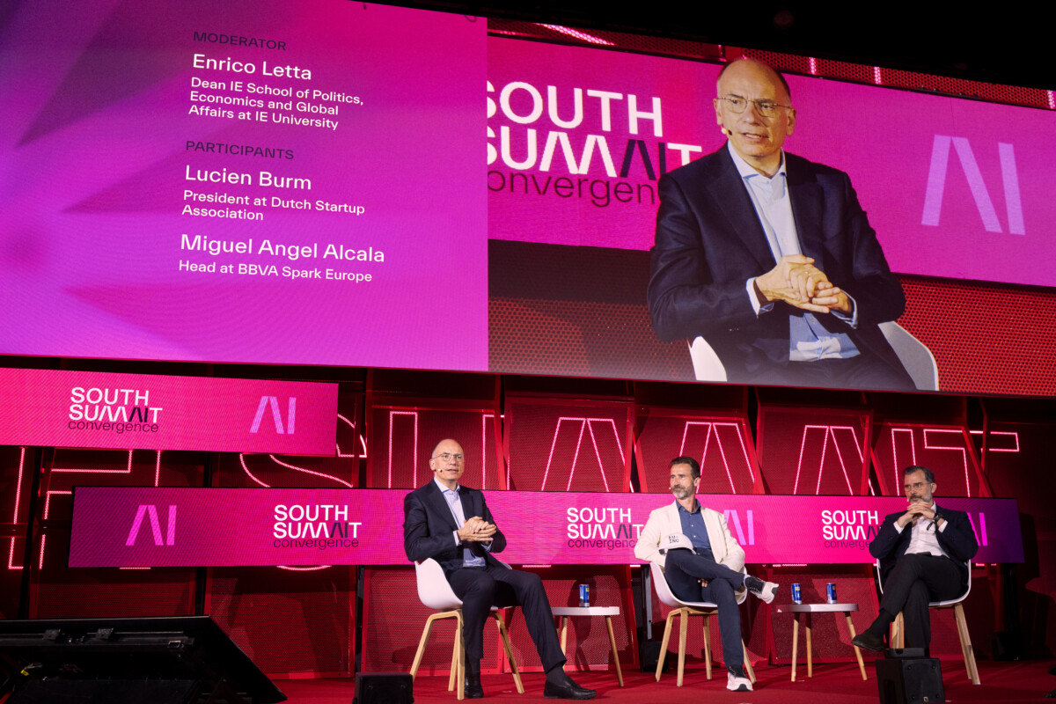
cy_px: 352
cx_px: 528
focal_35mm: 35
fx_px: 1027
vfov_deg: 37.9
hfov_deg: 54.4
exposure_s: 1/160
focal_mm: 35
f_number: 4.5
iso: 1250
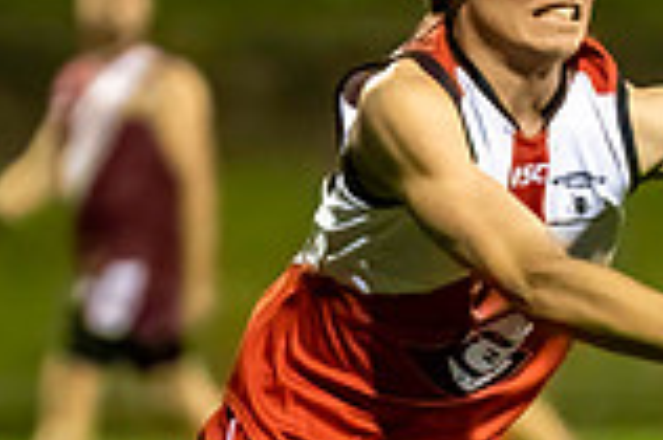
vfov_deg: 1.0
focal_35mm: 1406
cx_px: 881
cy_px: 962
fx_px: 25867
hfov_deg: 1.5
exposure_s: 1/1000
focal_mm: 195
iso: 10000
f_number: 2.8
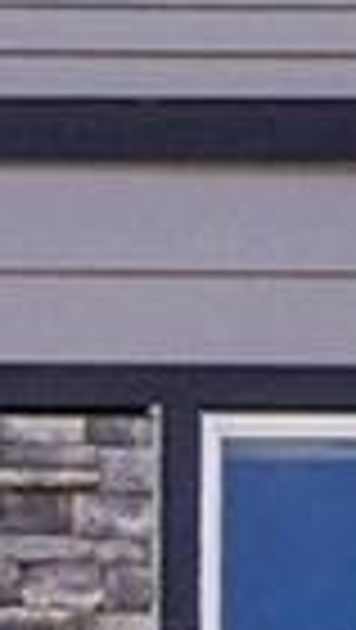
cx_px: -951
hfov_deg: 5.5
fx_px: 3298
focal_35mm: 197
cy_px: 1440
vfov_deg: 9.8
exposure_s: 1/200
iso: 100
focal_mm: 11
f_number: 8
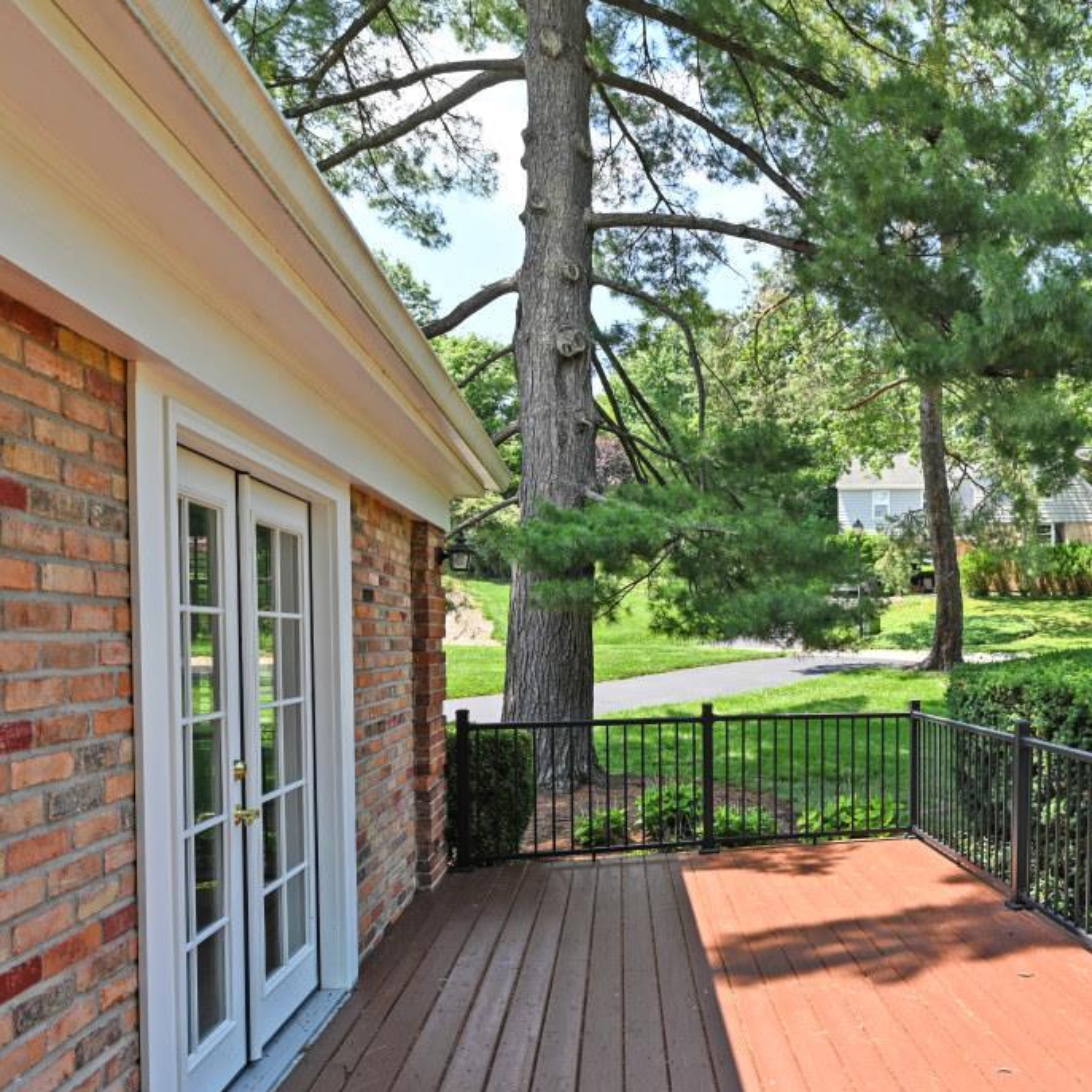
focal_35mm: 26
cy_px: 643
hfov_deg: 54.7
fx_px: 928
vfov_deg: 60.5
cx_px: 938
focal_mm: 14
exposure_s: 1/250
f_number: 5.6
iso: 140
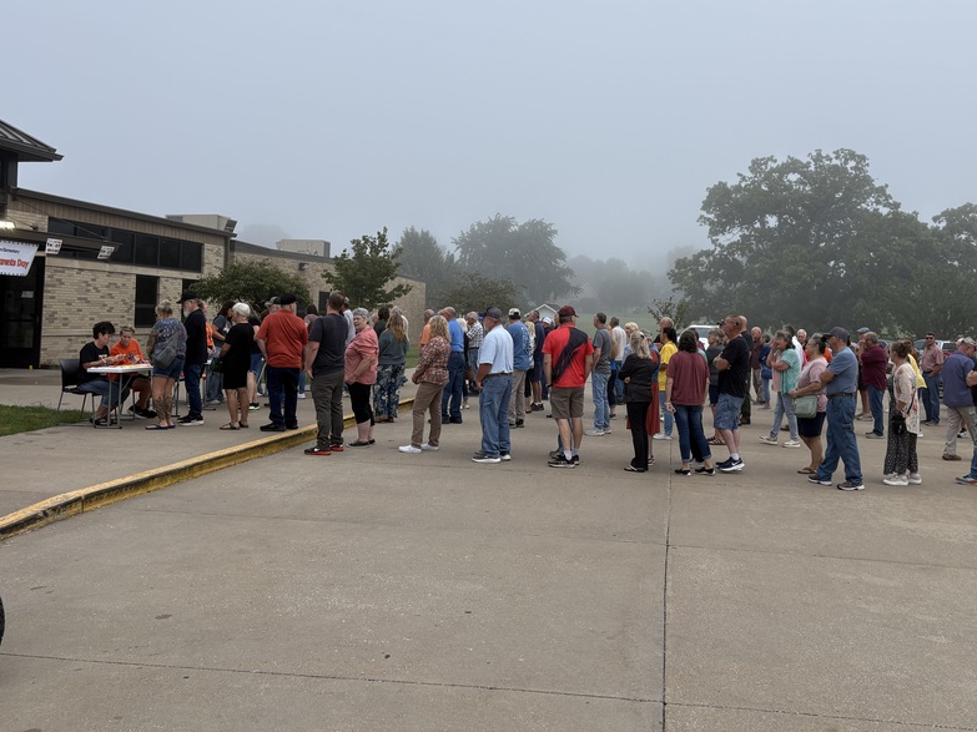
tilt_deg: +4.1
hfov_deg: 53.8
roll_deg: +0.6
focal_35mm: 34
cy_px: 258
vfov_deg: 41.4
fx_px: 959
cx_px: 555
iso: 50
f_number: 1.6
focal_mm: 5.96
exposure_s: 1/1393
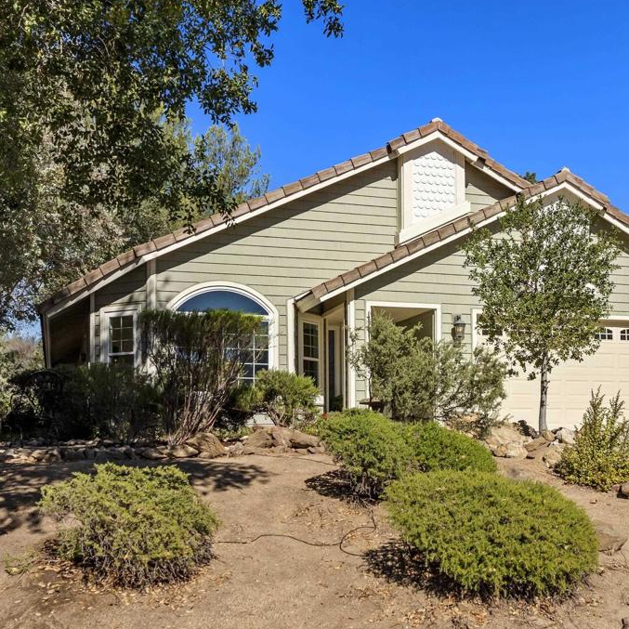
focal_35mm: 45
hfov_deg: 37.2
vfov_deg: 37.6
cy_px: 313
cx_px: 410
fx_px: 925
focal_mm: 35
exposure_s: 1/2000
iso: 500
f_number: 8
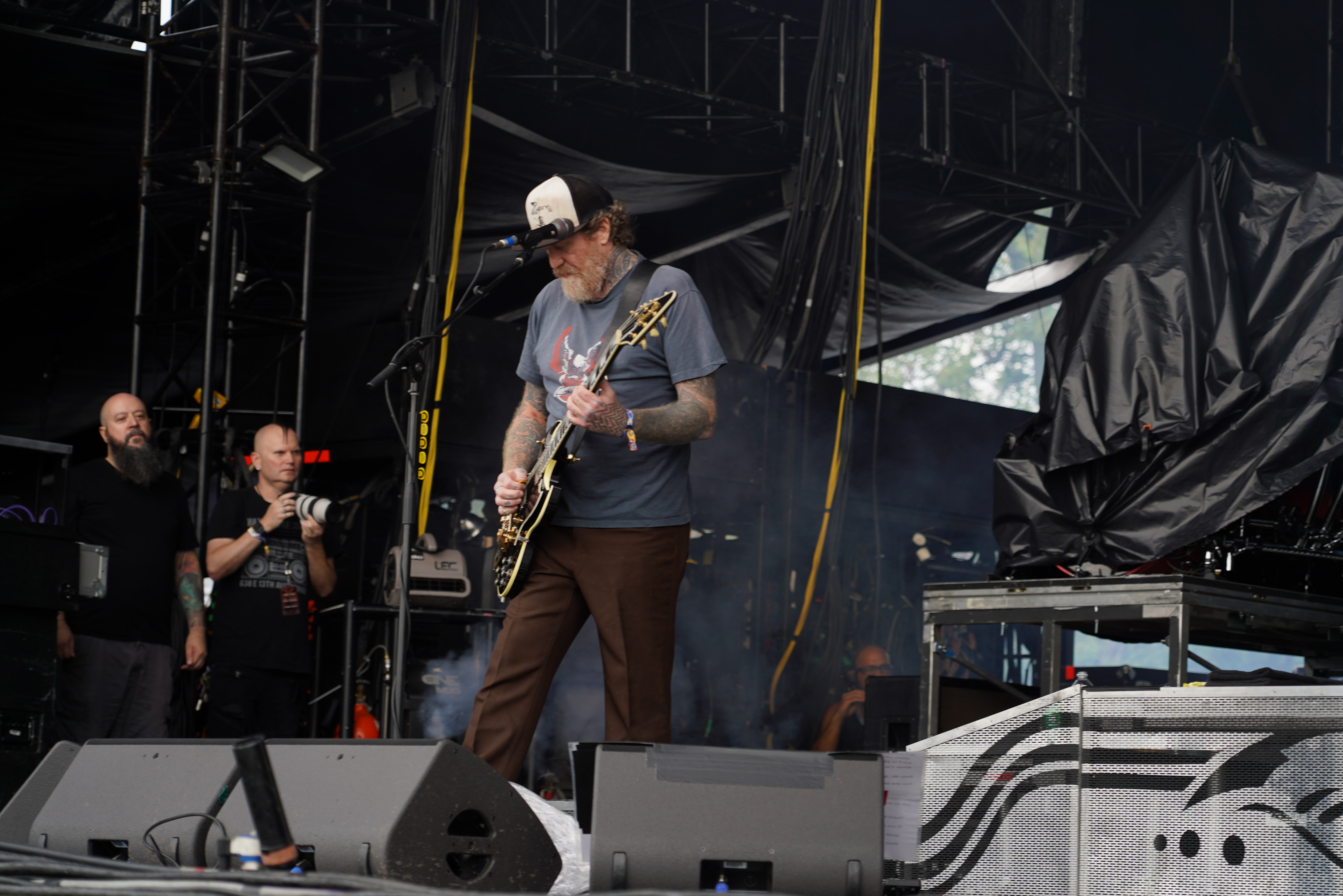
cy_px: 448
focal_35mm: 105
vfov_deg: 13.0
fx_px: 3917
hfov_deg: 19.5
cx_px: 672
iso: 100
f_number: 4.5
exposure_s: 1/160
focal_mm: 105
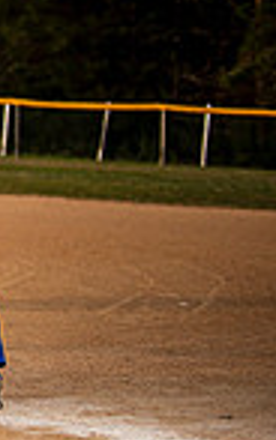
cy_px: 134
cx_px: -681
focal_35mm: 144
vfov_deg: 14.5
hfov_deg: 7.5
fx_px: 1731
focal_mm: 32
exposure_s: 1/1250
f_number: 4
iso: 100
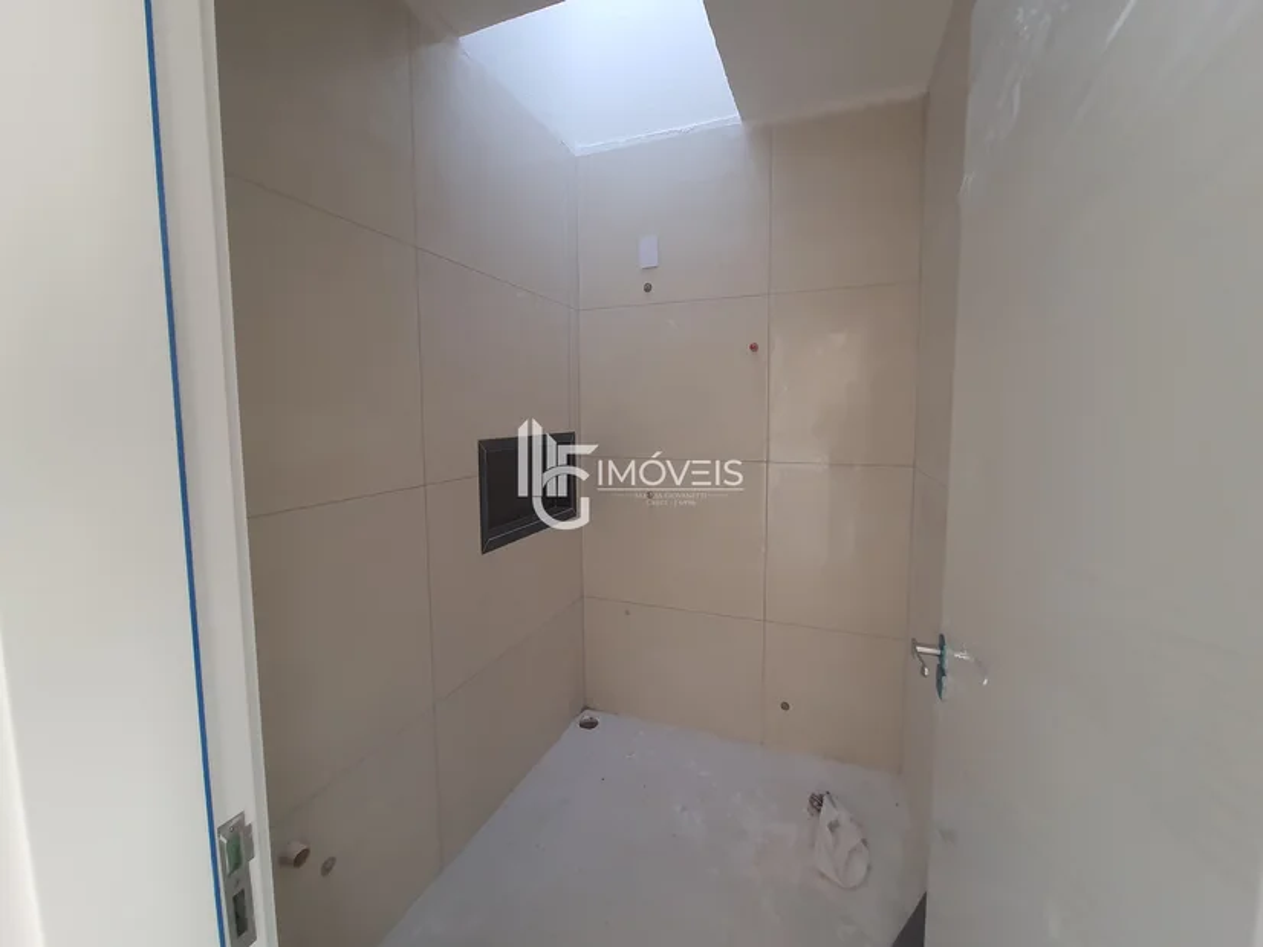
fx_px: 474
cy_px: 474
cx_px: 632
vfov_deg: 89.9
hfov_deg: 106.2
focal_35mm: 13
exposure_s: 1/60
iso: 100
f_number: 2.2
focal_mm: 1.74
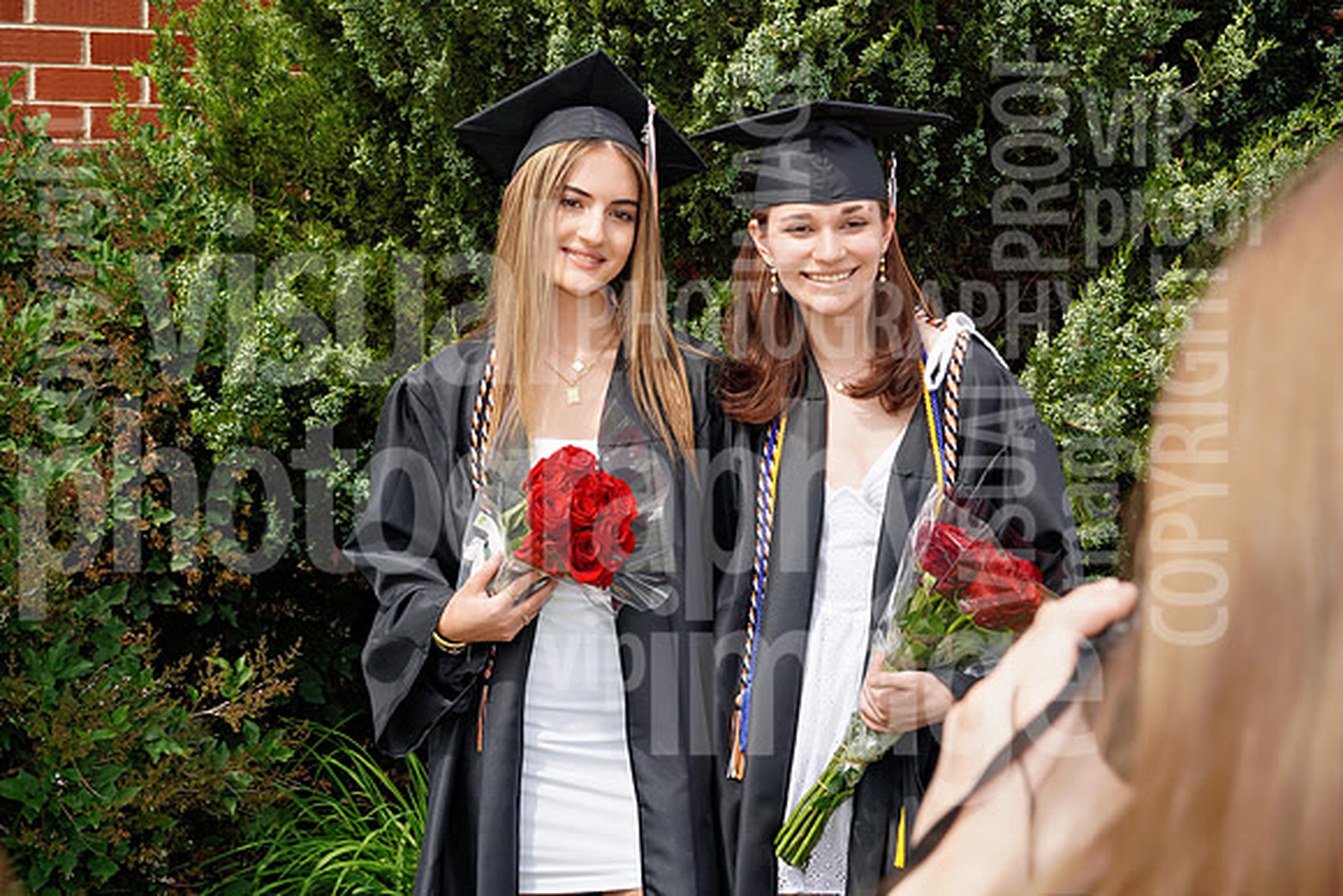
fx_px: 2575
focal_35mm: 69
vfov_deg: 19.7
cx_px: 672
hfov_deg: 29.2
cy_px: 448
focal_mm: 46
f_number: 8
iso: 100
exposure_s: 1/160
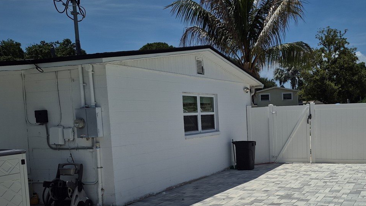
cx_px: 254
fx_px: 408
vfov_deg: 28.0
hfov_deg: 47.3
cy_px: 150
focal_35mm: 42
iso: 25
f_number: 1.8
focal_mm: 5.4
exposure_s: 1/4240
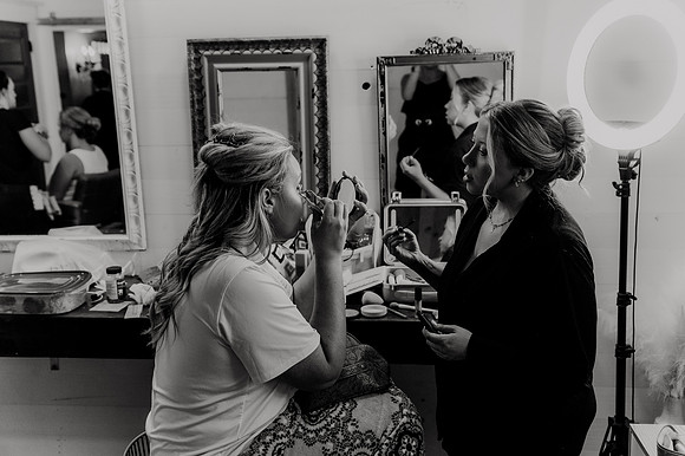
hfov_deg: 49.6
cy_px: 228
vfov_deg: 34.2
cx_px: 342
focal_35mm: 39
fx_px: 742
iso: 800
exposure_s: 1/320
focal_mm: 26
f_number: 2
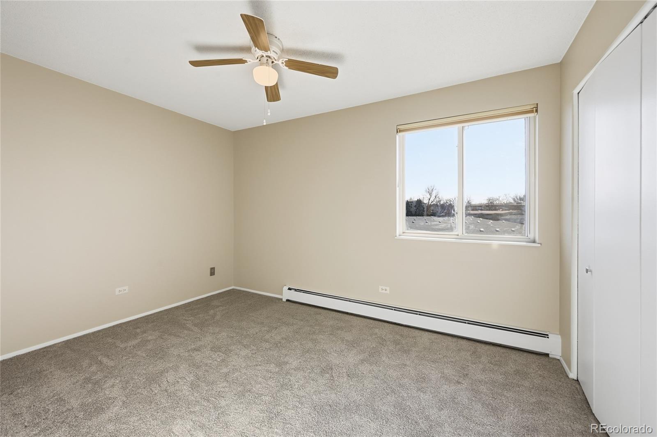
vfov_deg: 81.1
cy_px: 218
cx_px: 328
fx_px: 255
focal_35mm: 14
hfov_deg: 104.3
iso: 400
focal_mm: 14
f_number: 8
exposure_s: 1/2000
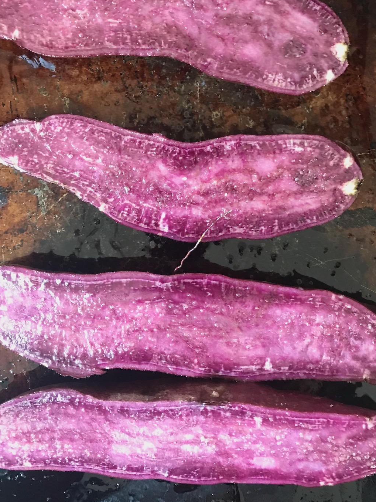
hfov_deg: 42.9
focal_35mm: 33
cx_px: 197
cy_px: 220
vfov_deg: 55.2
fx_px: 478
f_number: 1.8
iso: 100
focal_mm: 3.99
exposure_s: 1/15
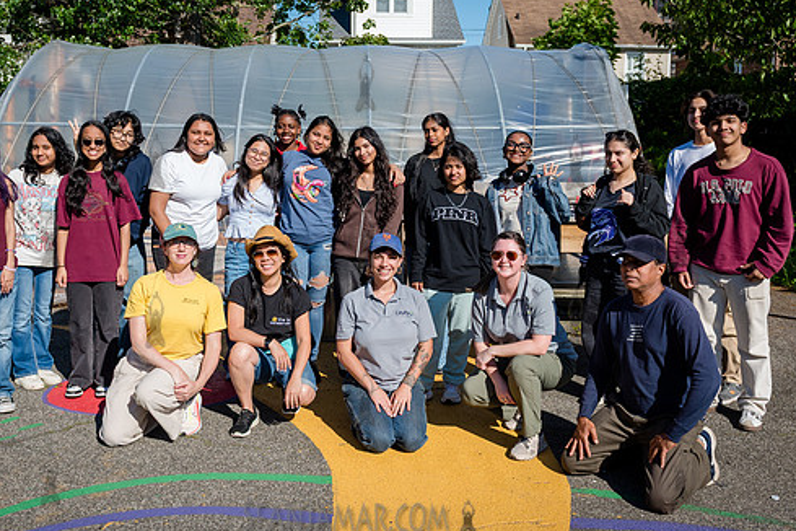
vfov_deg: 35.8
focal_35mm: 37
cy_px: 214
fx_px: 818
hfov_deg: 51.8
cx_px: 348
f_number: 4
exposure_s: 1/1600
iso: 200
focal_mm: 24
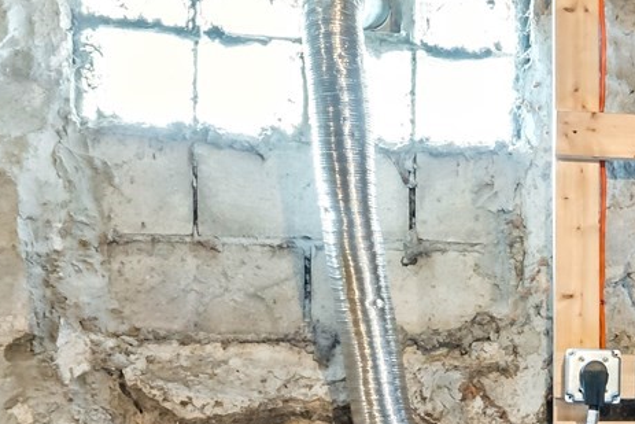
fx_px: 1482
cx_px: 912
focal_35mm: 84
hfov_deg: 21.0
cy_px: 490
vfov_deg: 15.7
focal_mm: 19
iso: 400
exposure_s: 1/1.25
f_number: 22
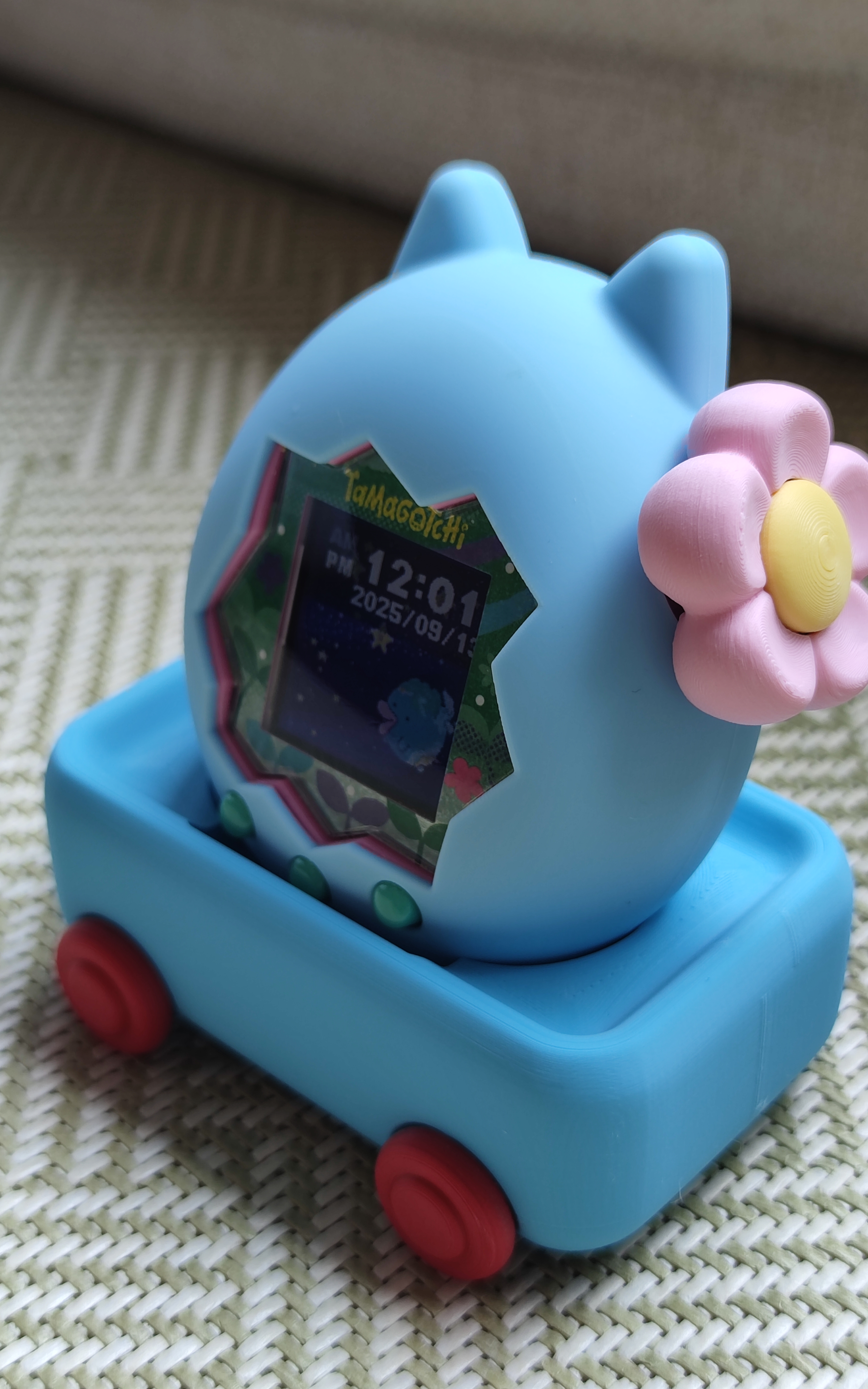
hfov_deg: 25.3
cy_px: 695
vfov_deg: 39.6
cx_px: 486
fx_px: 1930
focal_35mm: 51
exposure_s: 1/101
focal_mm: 6.72
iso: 50
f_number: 1.69
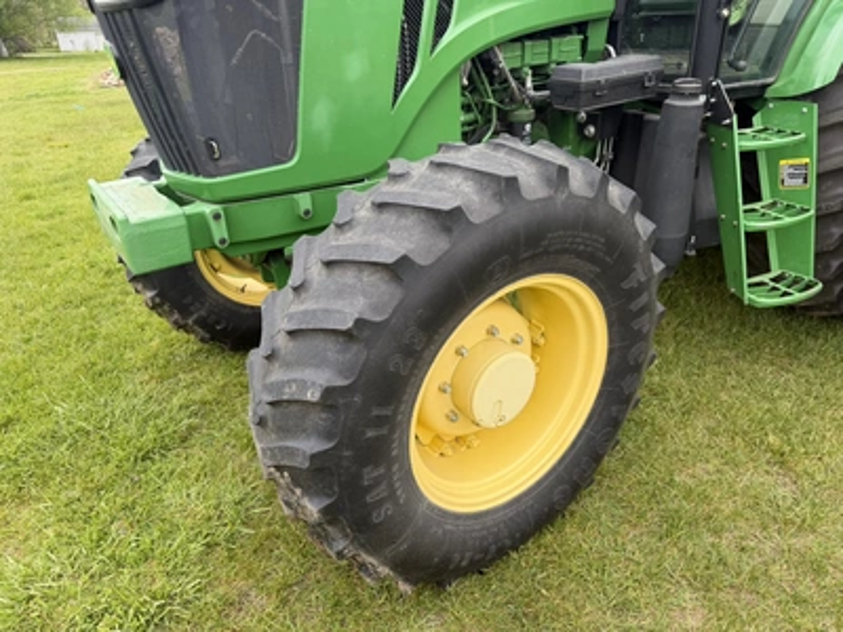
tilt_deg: -21.7
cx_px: 422
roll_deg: +0.6
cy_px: 316
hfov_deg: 71.6
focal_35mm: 24
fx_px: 584
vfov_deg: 56.8
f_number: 1.78
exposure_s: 1/281
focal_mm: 6.76
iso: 80
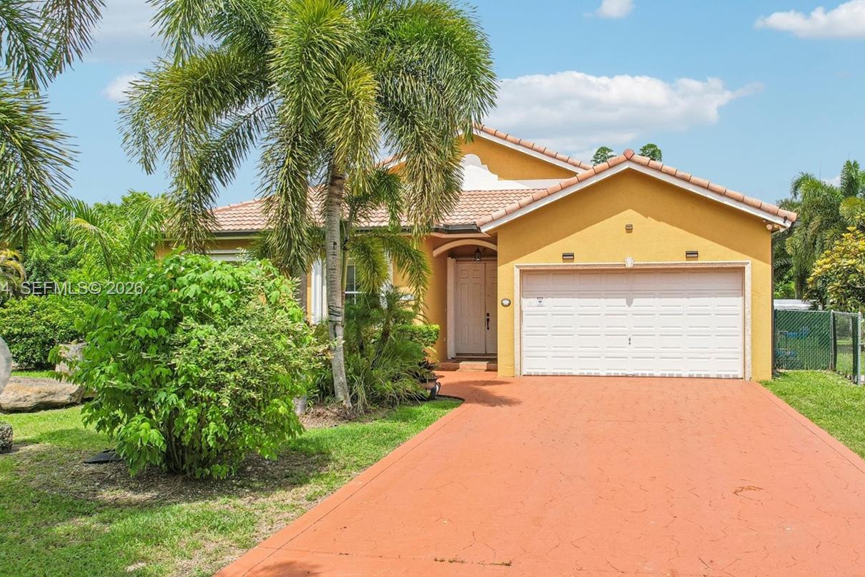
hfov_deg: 63.4
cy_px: 290
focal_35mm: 29
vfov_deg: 45.0
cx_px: 492
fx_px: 697
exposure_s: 1/2500
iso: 110
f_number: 2.8
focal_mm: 8.4
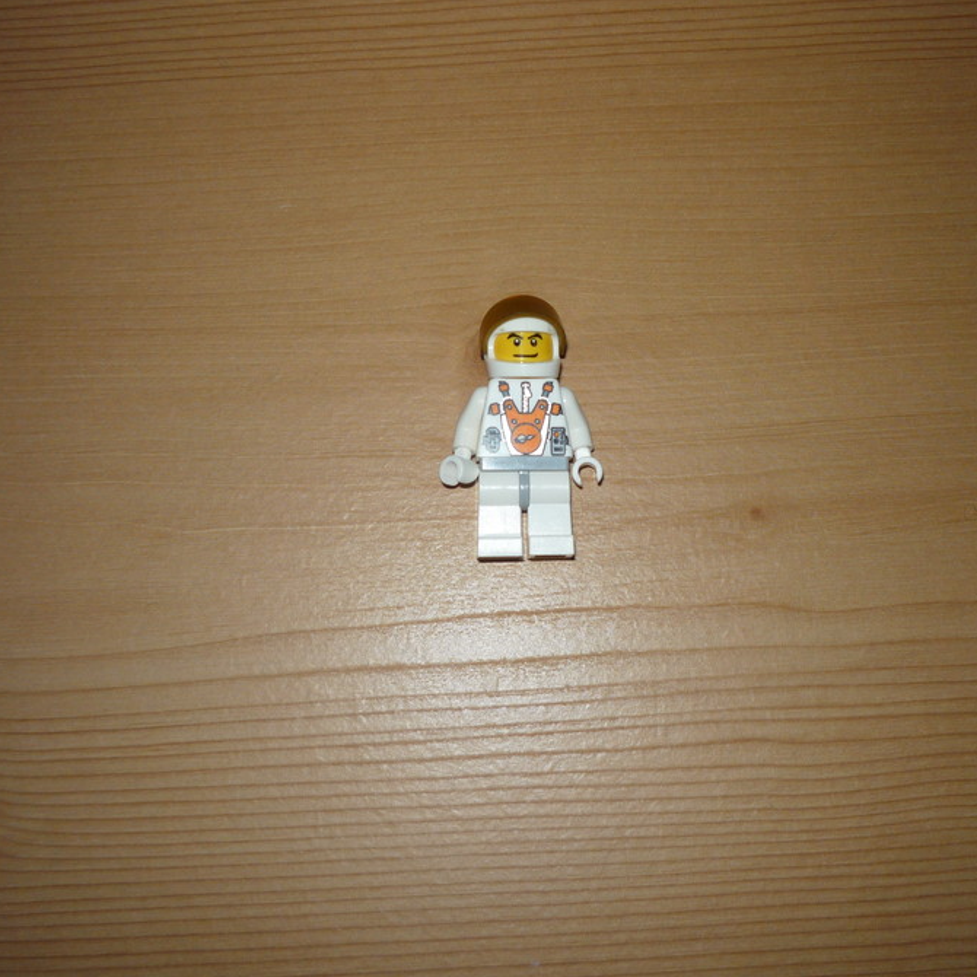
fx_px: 1213
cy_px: 489
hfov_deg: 43.8
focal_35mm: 38
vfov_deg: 43.9
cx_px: 547
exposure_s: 1/30
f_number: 4
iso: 100
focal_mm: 5.2
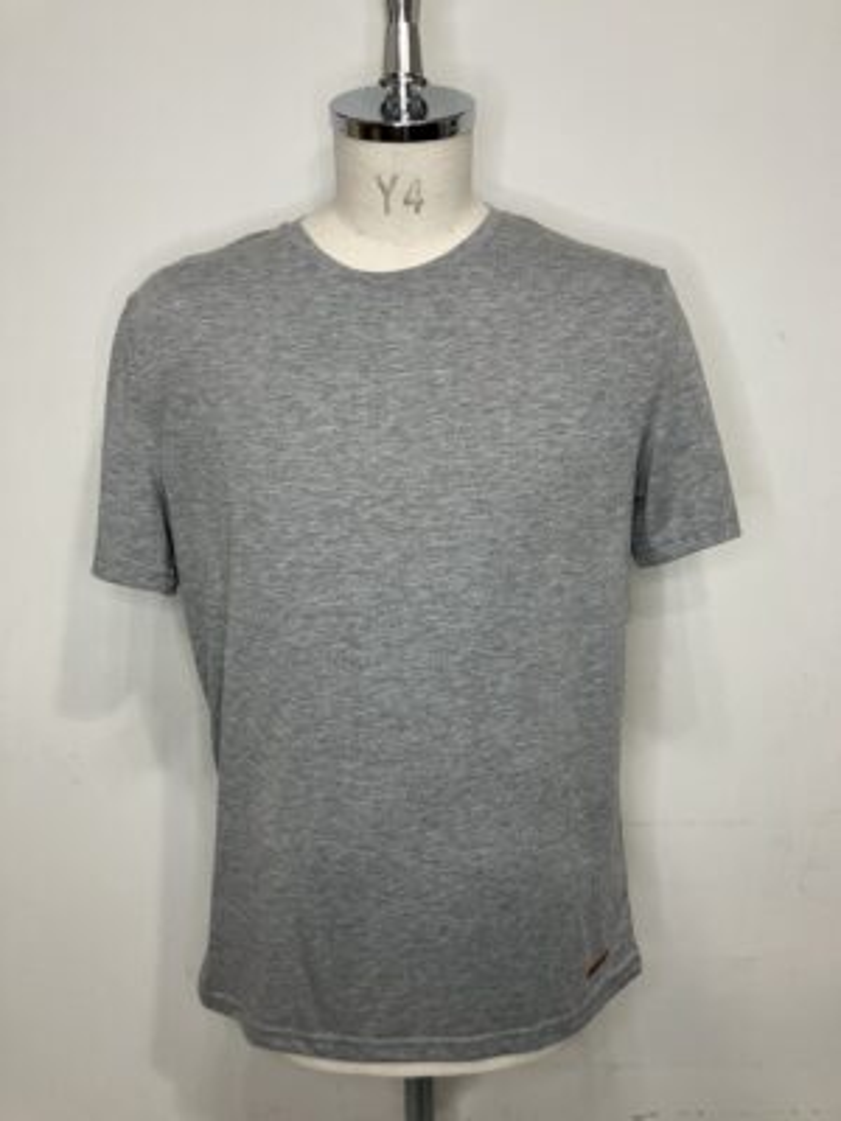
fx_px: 907
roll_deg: +0.2
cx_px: 420
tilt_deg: -14.9
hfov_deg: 49.7
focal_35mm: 28
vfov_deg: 63.4
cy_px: 560
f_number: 1.8
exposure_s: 1/50
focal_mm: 3.99
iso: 80
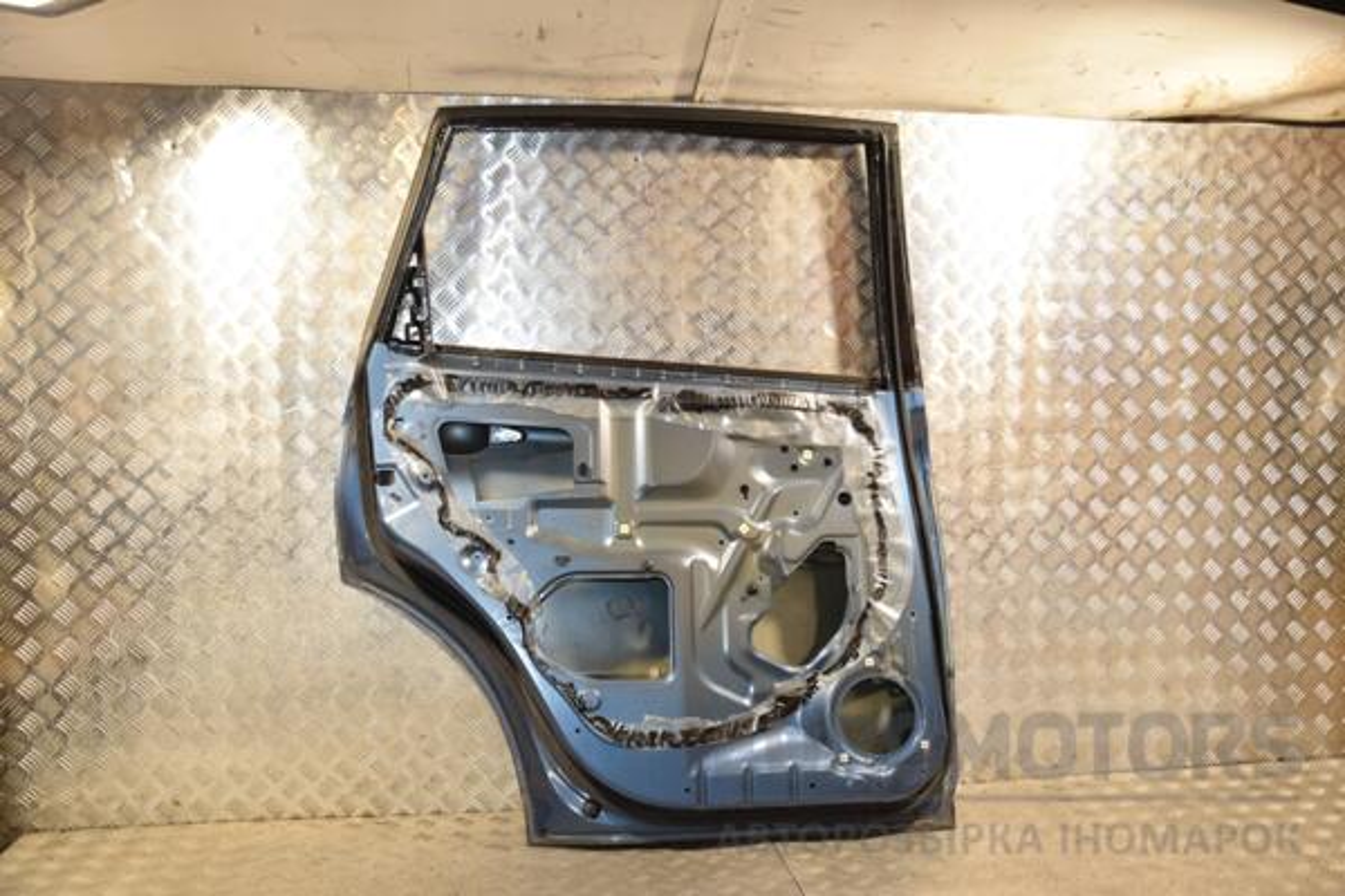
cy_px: 448
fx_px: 1177
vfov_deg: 41.7
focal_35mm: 32
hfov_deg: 59.5
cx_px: 672
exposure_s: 1/200
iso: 800
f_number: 5
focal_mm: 21
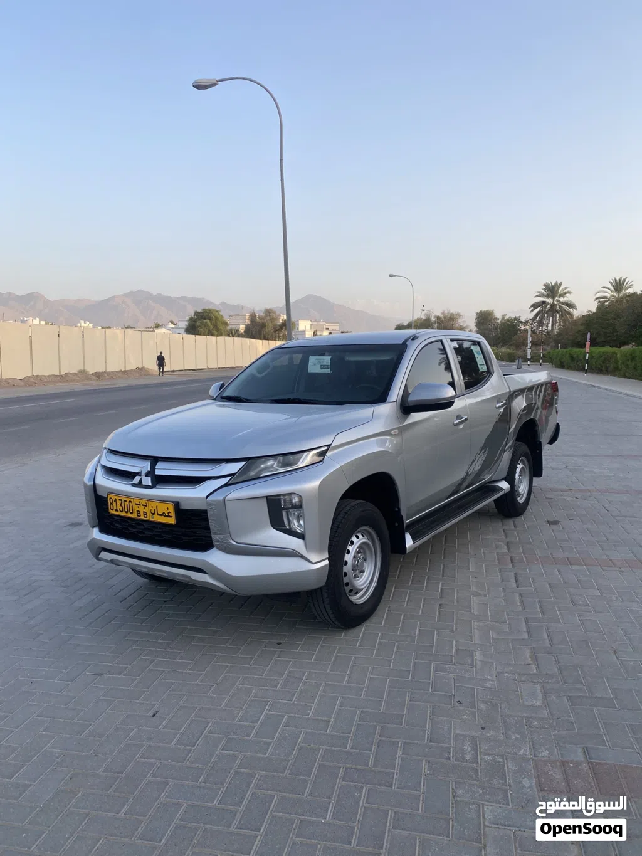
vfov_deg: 67.3
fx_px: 643
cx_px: 321
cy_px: 428
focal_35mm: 26
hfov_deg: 53.1
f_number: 1.8
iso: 32
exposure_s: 1/549
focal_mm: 4.25
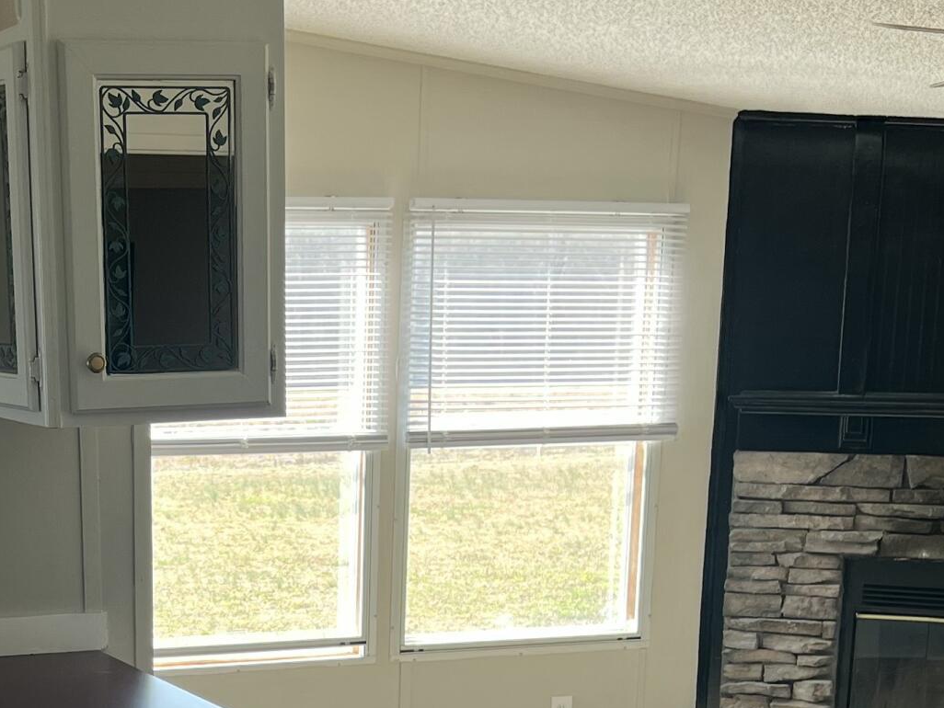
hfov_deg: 25.2
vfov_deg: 18.6
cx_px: 171
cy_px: 782
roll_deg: +0.2
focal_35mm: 76
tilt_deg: -10.8
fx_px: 2073
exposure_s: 1/184
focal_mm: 5.7
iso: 40
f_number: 1.5
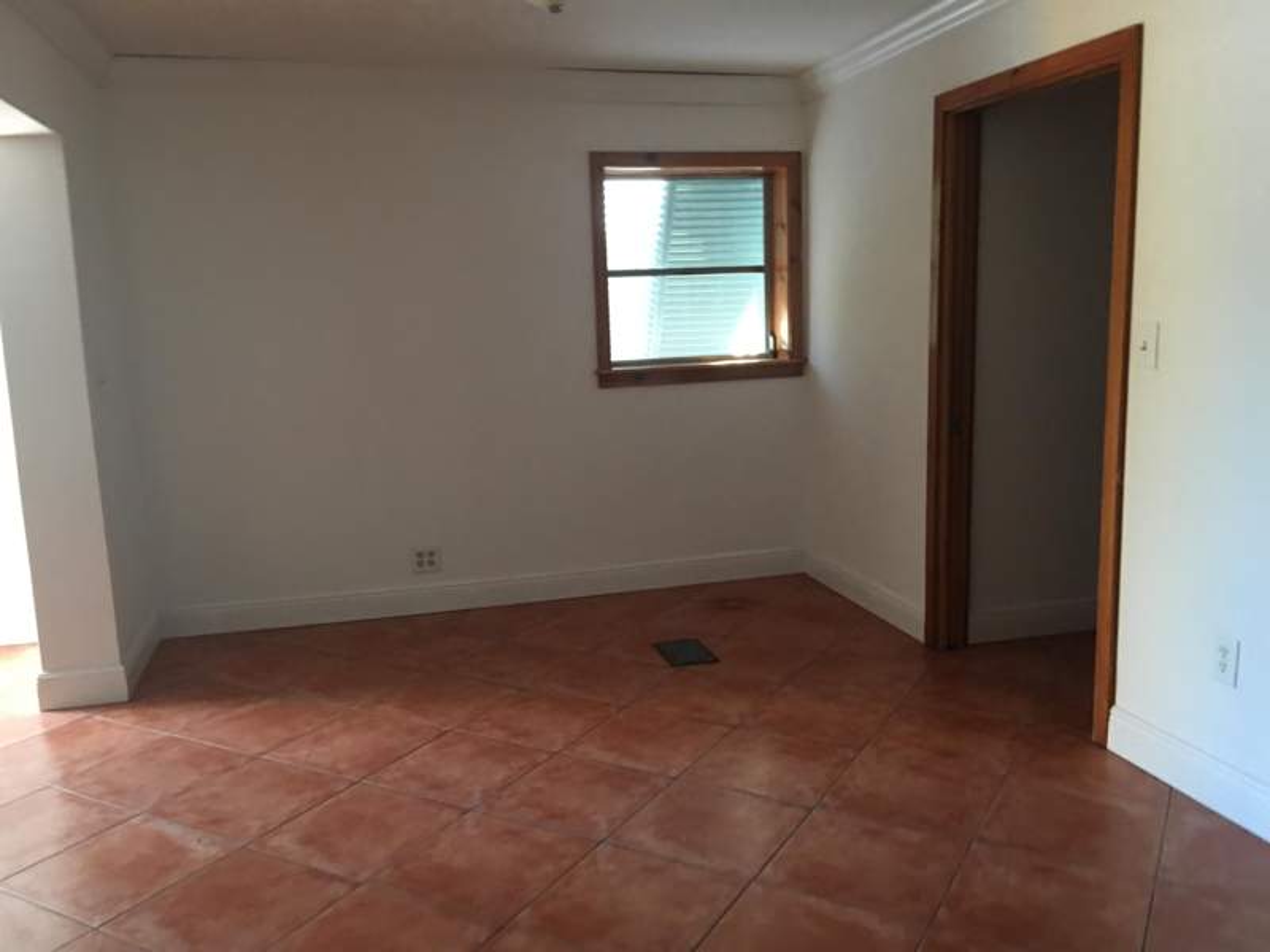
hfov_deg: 61.7
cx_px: 635
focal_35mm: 29
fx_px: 1064
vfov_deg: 48.2
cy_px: 476
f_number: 2.2
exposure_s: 1/15
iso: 100
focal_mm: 4.15
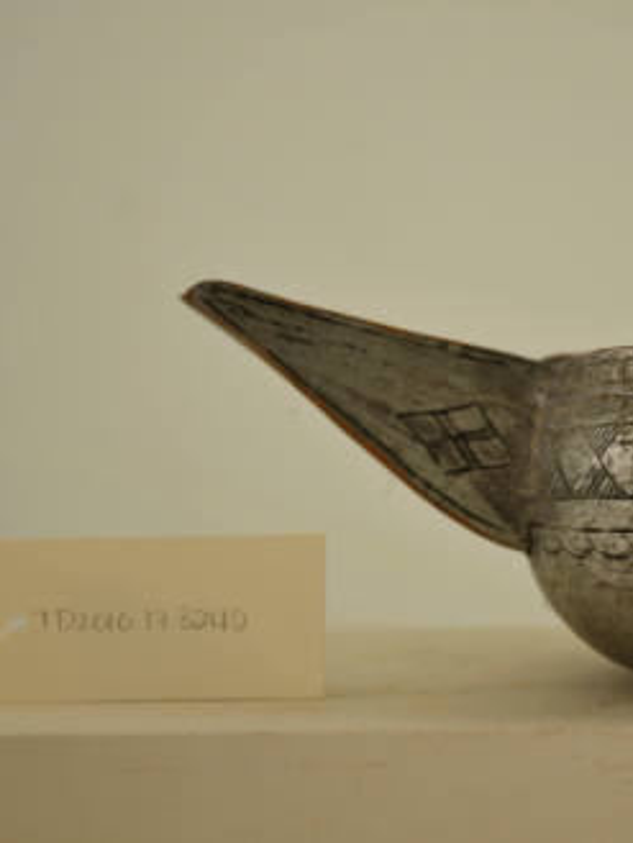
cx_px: 556
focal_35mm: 70
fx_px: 1706
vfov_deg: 27.8
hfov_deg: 20.6
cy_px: 423
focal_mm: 32
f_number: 4.5
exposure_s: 1/60
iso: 200
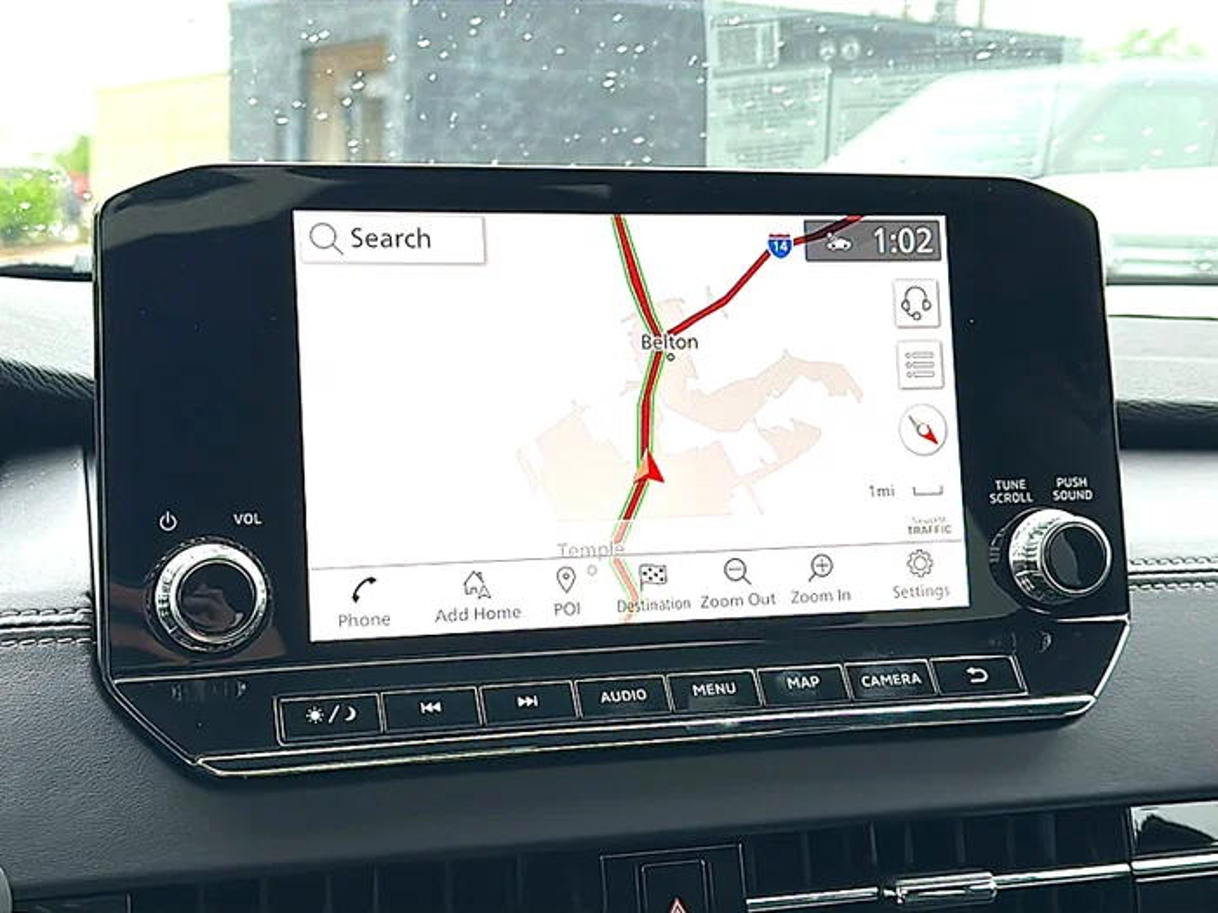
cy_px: 456
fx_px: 1548
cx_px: 609
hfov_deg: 42.9
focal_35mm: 44
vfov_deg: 32.9
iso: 100
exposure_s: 1/333
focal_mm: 6.86
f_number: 1.78
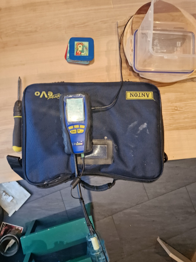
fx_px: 174
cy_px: 131
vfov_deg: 73.9
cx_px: 98
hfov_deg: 58.9
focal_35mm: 23
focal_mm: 6.4
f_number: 1.8
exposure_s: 1/100
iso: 250
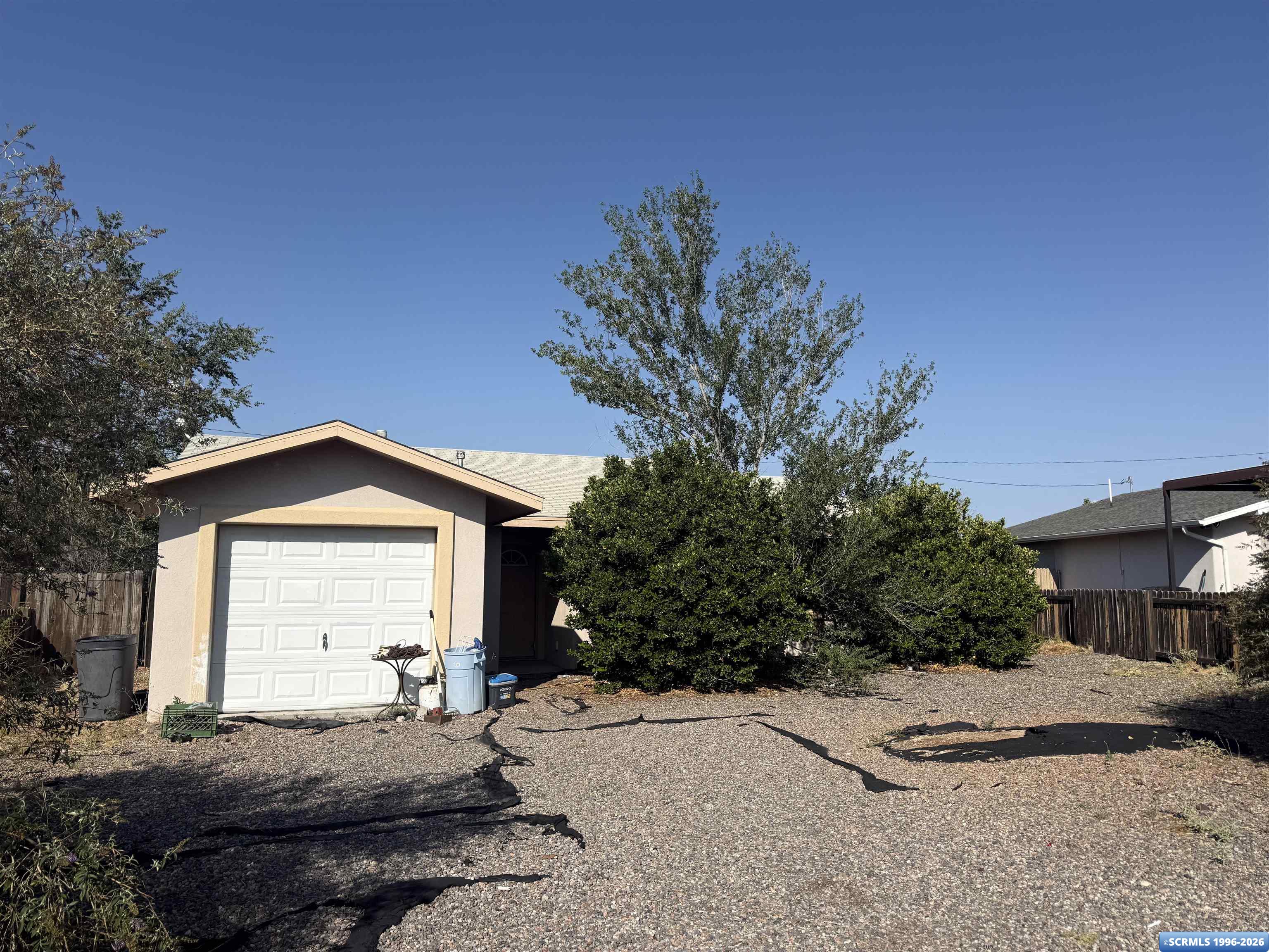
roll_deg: -1.8
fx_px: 880
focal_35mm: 24
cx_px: 634
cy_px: 476
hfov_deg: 71.6
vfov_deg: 56.8
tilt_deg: +6.9
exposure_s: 1/6173
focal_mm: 6.76
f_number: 1.78
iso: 80
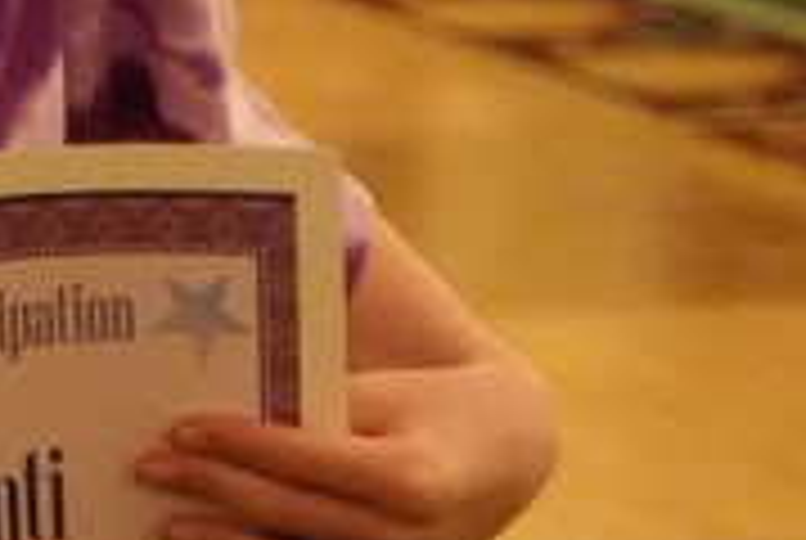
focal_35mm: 371
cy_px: -389
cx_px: -1486
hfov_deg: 5.3
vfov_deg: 3.7
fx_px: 8320
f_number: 5
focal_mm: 52
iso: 12800
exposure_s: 1/125
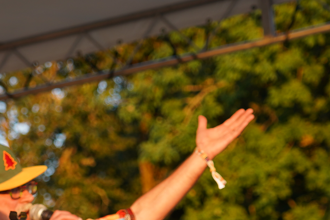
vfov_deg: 6.2
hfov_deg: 9.4
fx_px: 2007
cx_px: 61
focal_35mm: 219
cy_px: 243
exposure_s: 1/160
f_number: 4
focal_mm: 69
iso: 200
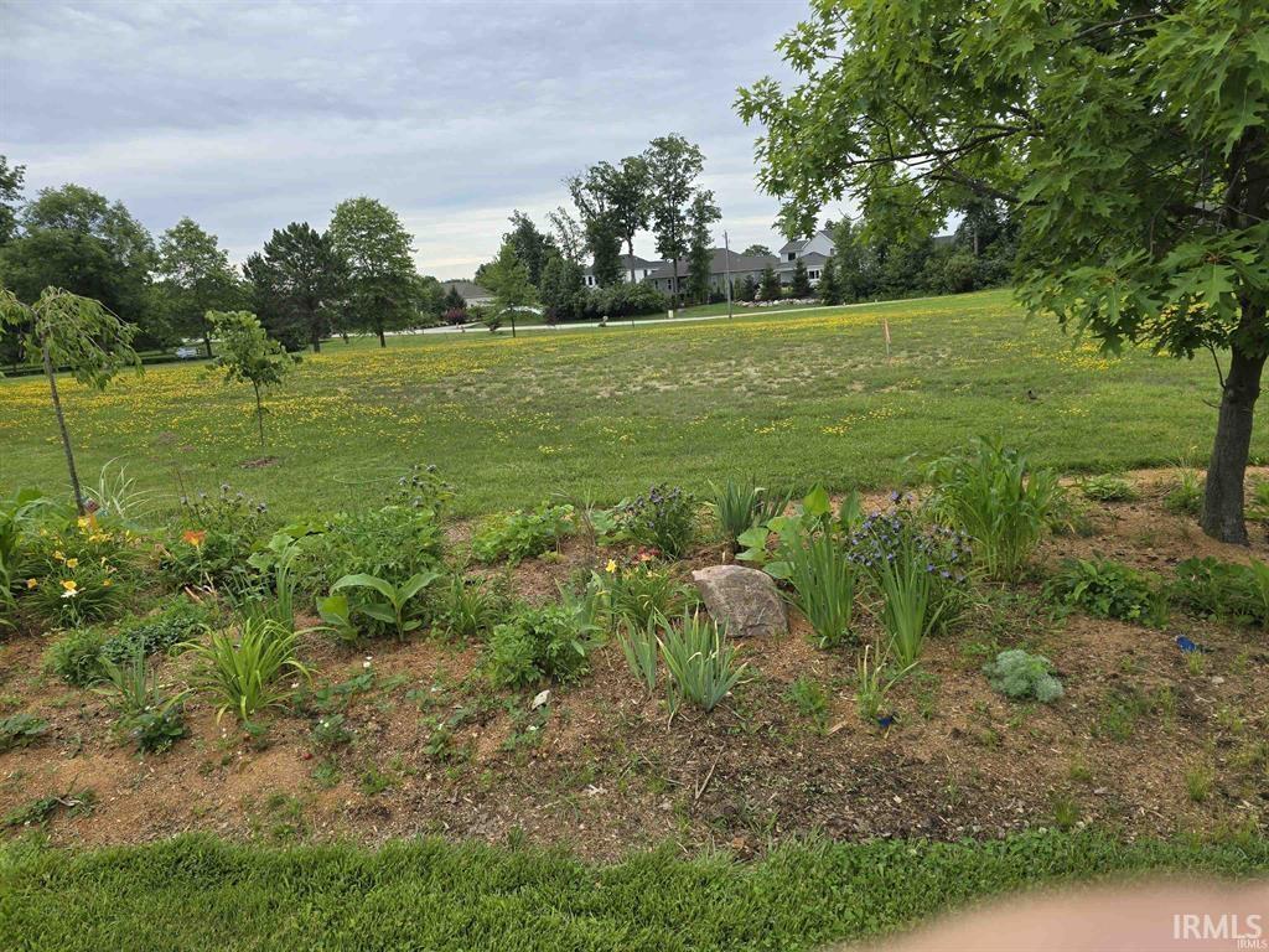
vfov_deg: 58.9
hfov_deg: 73.9
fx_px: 843
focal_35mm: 23
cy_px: 476
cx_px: 634
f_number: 1.7
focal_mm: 6.3
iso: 12
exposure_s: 1/432
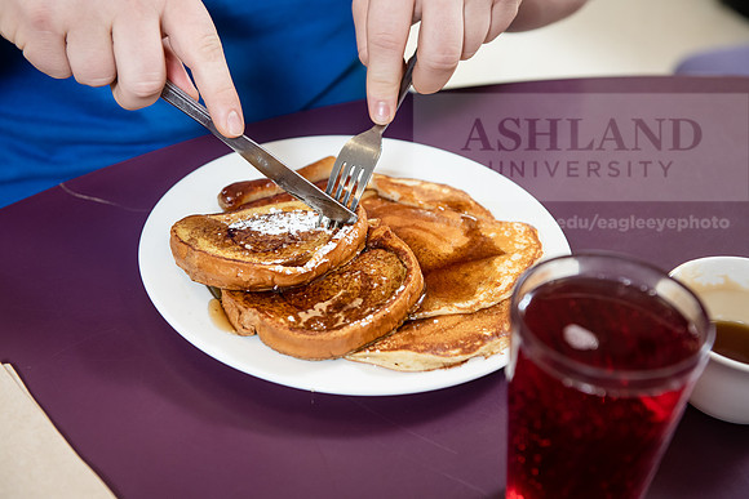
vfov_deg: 23.4
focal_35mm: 58
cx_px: 374
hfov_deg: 34.5
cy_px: 250
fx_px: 1207
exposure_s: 1/250
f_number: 4
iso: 1000
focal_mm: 58
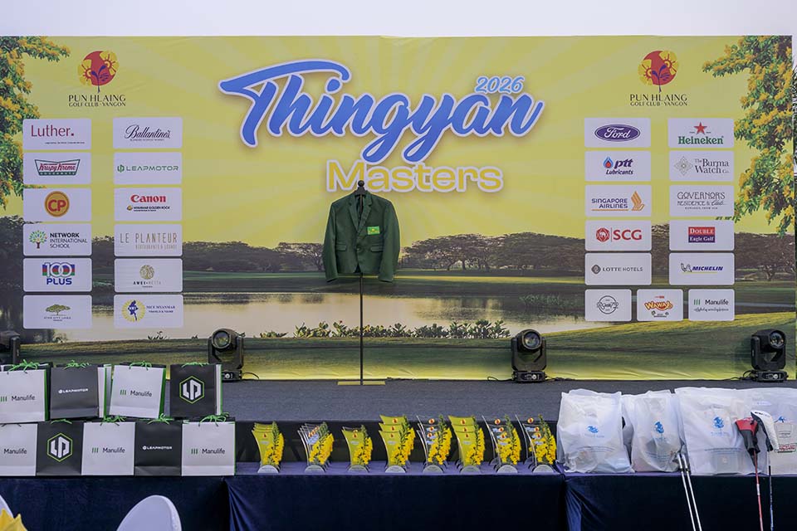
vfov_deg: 27.0
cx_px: 398
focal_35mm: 50
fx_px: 1107
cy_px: 266
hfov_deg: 39.6
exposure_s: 1/200
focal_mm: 50
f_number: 5
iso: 250
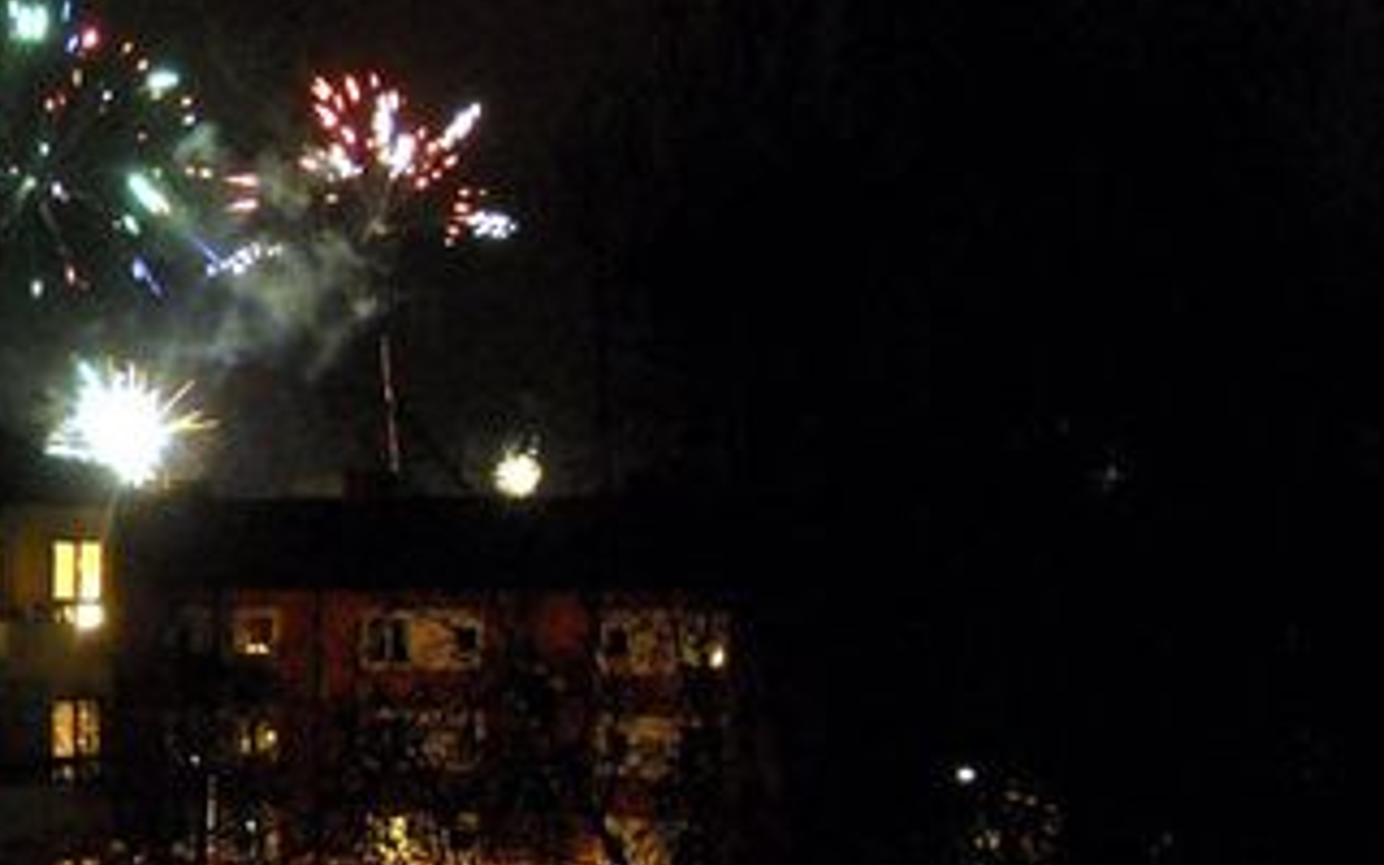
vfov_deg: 15.5
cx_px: -167
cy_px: 519
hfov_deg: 23.1
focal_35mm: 84
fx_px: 3168
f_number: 2.8
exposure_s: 1/2
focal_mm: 5.7
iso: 400
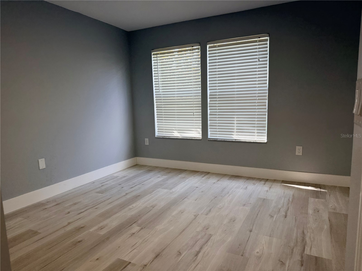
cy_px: 136
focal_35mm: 24
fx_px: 251
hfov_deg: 71.6
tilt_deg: -9.4
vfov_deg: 56.8
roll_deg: +2.1
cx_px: 181
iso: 64
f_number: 1.78
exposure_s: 1/120
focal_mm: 6.76
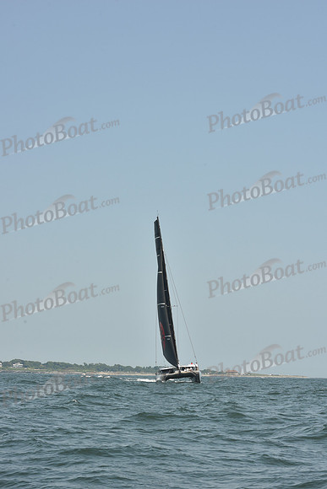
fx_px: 953
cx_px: 164
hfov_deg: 19.5
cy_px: 244
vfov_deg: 28.8
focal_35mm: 70
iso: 250
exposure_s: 1/500
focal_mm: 70
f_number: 11
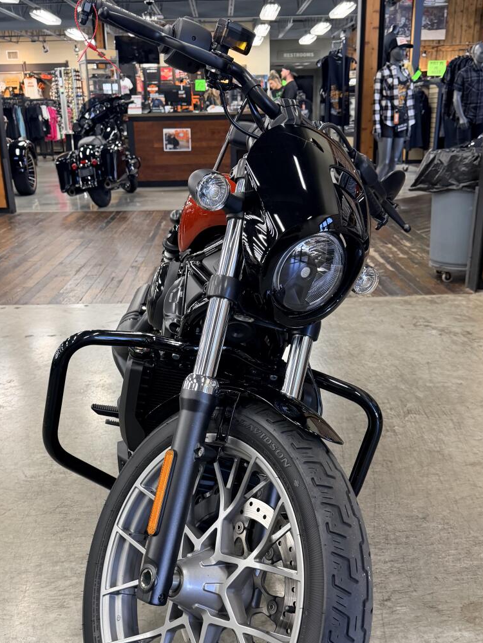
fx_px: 670
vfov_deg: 51.0
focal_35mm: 36
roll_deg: +1.1
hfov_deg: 39.6
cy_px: 388
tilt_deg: -21.9
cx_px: 226
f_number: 1.78
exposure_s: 1/60
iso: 200
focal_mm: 6.76
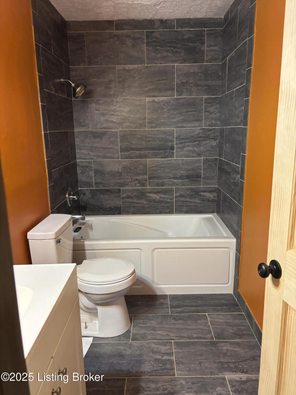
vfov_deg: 67.3
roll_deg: -0.2
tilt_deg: -12.6
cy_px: 198
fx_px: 297
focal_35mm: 26
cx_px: 148
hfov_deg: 53.0
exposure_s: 1/60
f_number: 1.6
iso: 500
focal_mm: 5.96
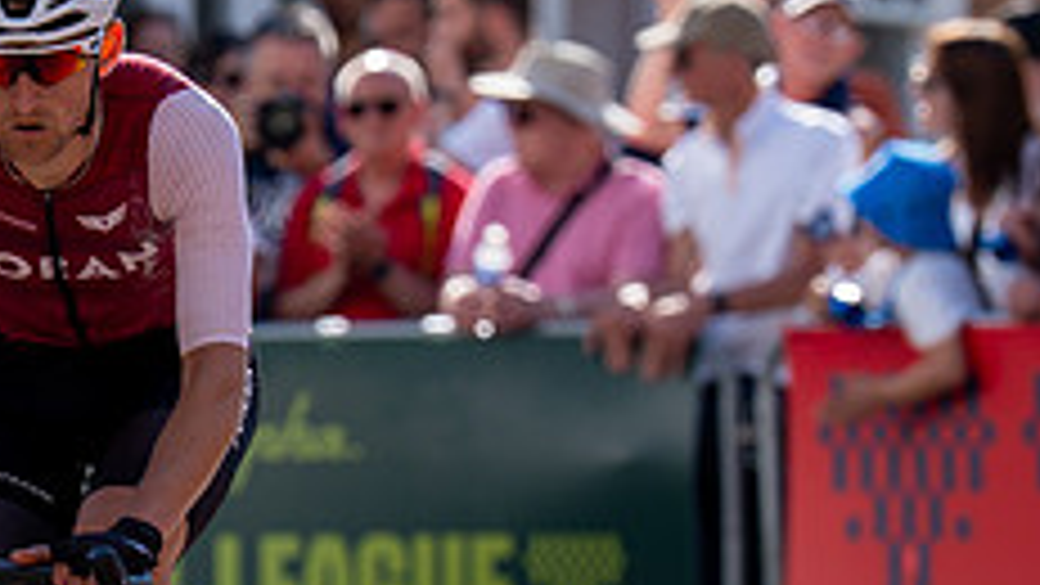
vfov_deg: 1.9
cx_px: 313
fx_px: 17210
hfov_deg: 3.5
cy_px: 446
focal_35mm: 624
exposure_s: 1/1000
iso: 125
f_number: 3.5
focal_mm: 164
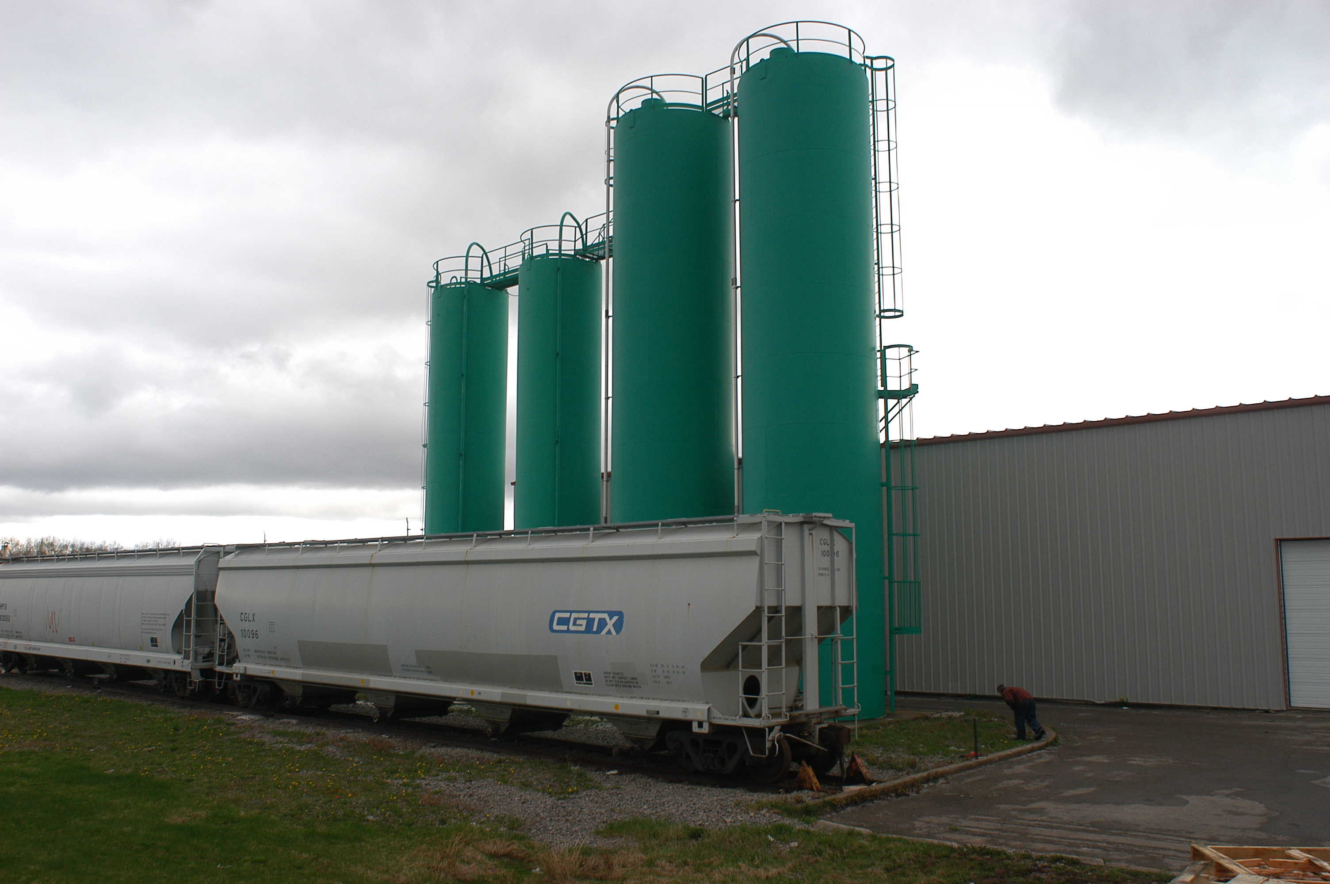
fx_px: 1107
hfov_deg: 62.0
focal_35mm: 30
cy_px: 442
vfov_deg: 43.5
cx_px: 665
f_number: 7.1
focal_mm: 20
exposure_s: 1/180
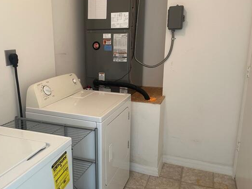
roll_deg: +1.5
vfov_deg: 44.2
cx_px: 104
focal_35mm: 32
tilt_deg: -13.0
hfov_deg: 56.5
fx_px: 233
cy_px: 96
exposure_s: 1/60
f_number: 1.6
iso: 125
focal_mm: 4.2
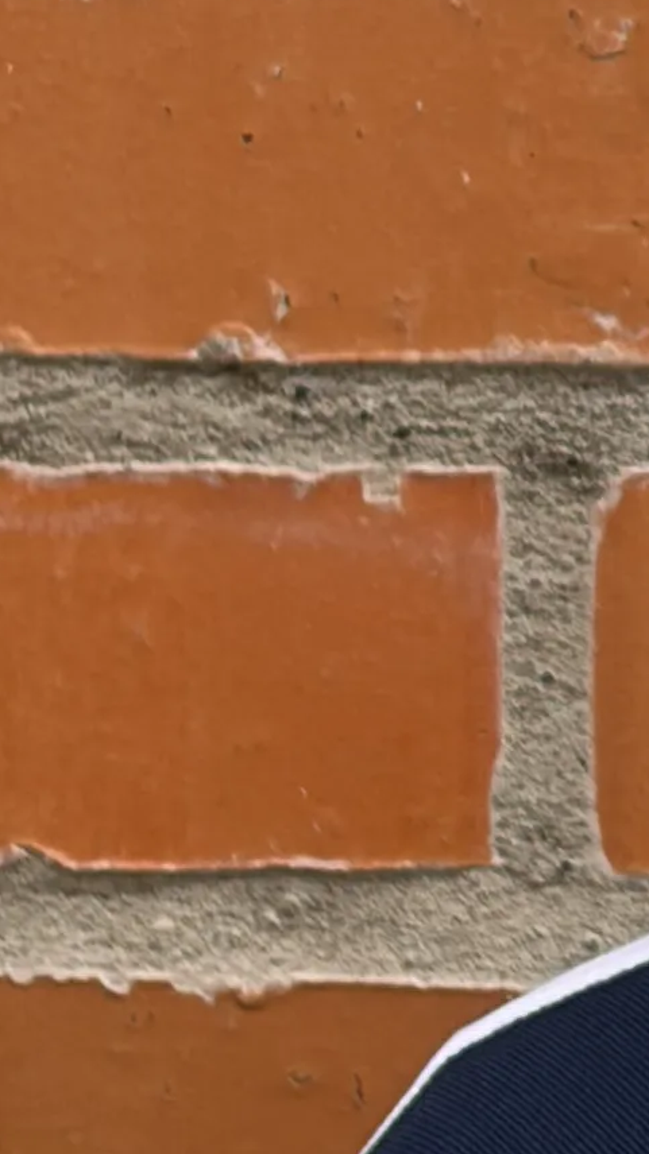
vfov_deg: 8.1
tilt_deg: -5.0
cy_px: 195
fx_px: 8175
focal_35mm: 267
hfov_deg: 4.4
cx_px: 1866
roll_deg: -0.7
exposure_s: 1/660
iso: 32
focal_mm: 5.96
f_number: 1.6
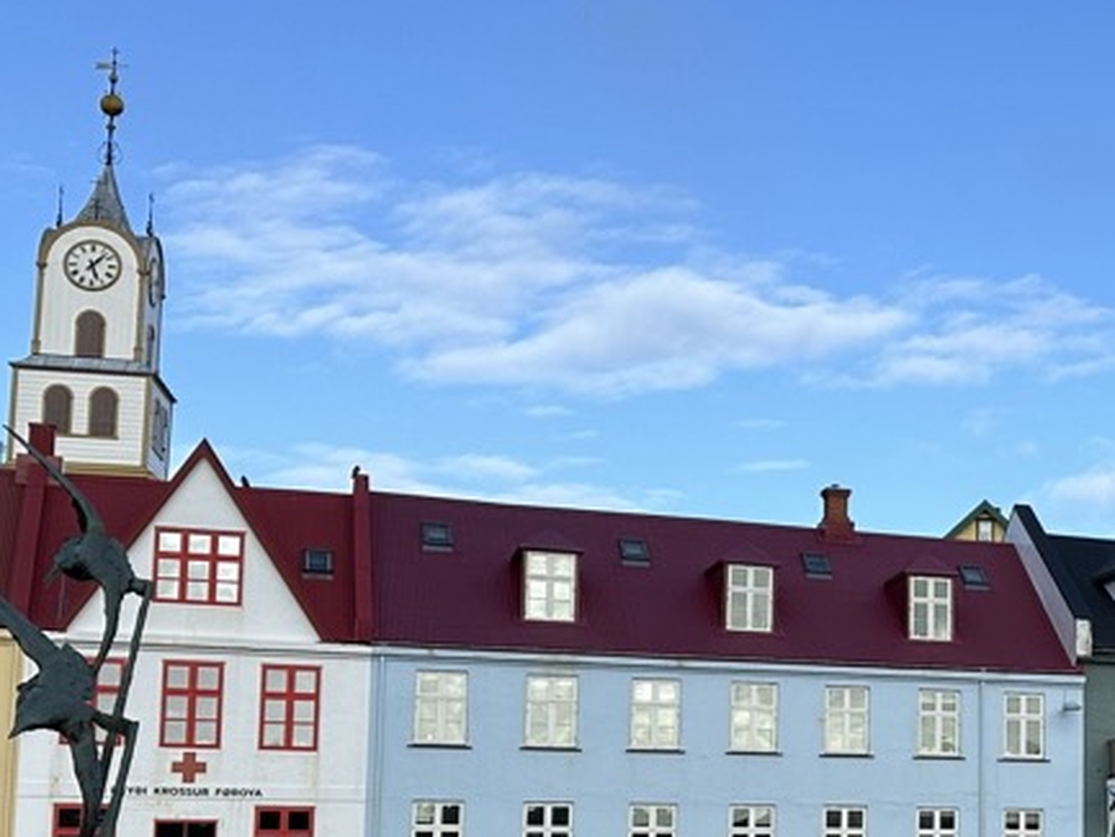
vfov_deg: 20.5
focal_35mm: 71
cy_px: 685
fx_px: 2288
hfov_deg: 25.0
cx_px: 1306
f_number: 1.78
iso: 80
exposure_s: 1/3597
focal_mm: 6.86
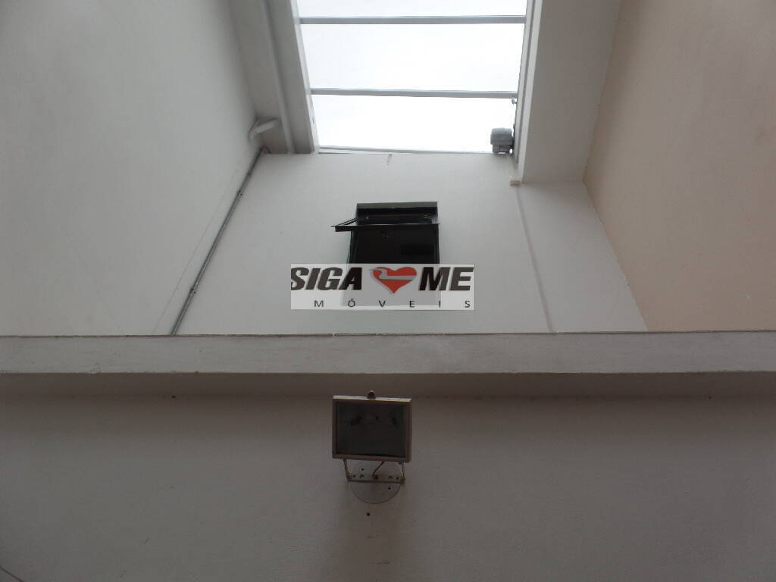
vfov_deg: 58.9
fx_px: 516
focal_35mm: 23
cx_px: 388
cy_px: 291
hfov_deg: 73.9
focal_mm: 4.1
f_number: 3.5
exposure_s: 1/250
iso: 80
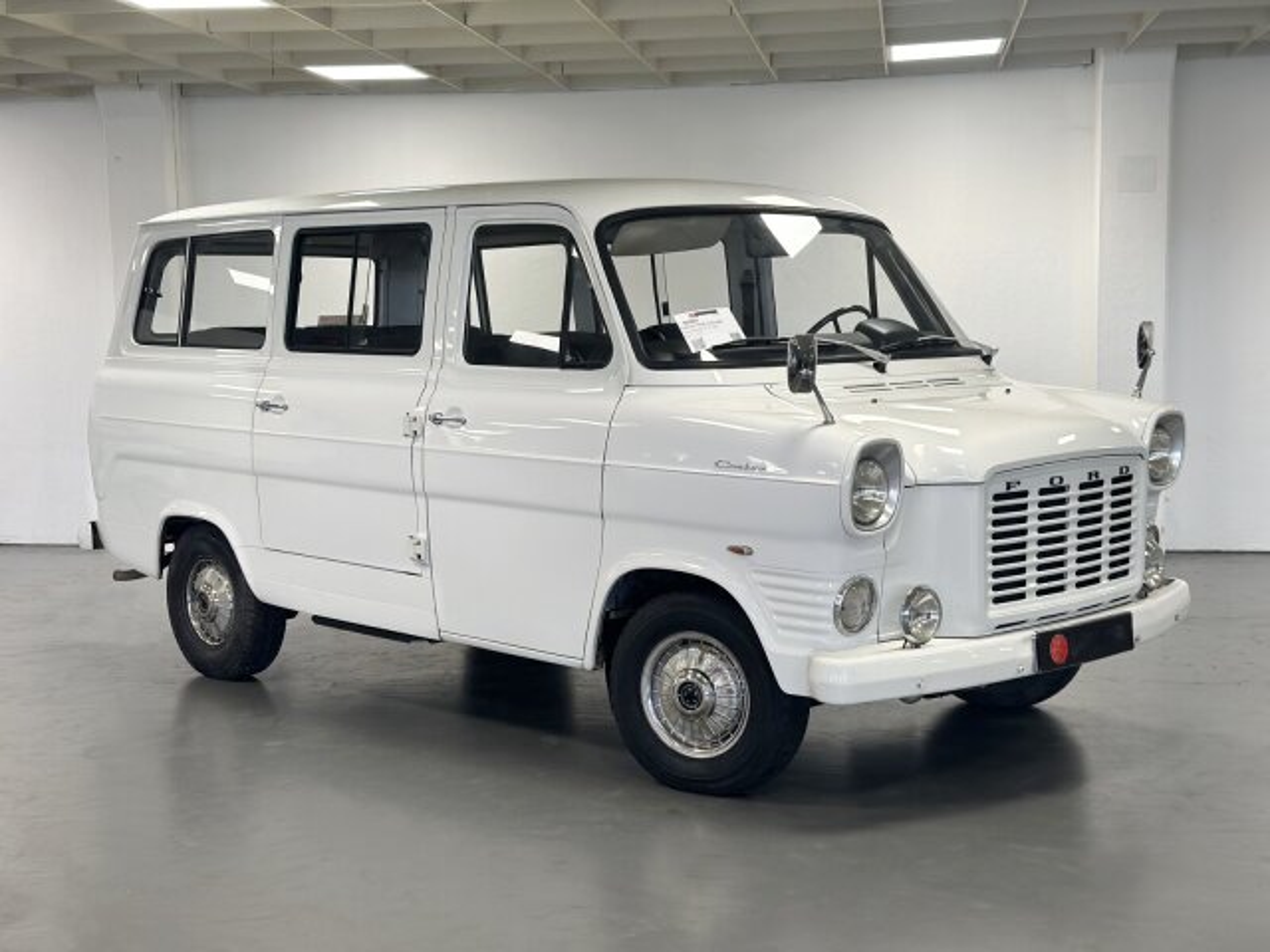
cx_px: 635
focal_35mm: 48
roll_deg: +0.4
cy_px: 476
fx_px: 1761
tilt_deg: -4.9
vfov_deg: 30.3
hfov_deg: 39.7
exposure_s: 1/114
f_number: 1.78
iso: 125
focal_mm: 6.86
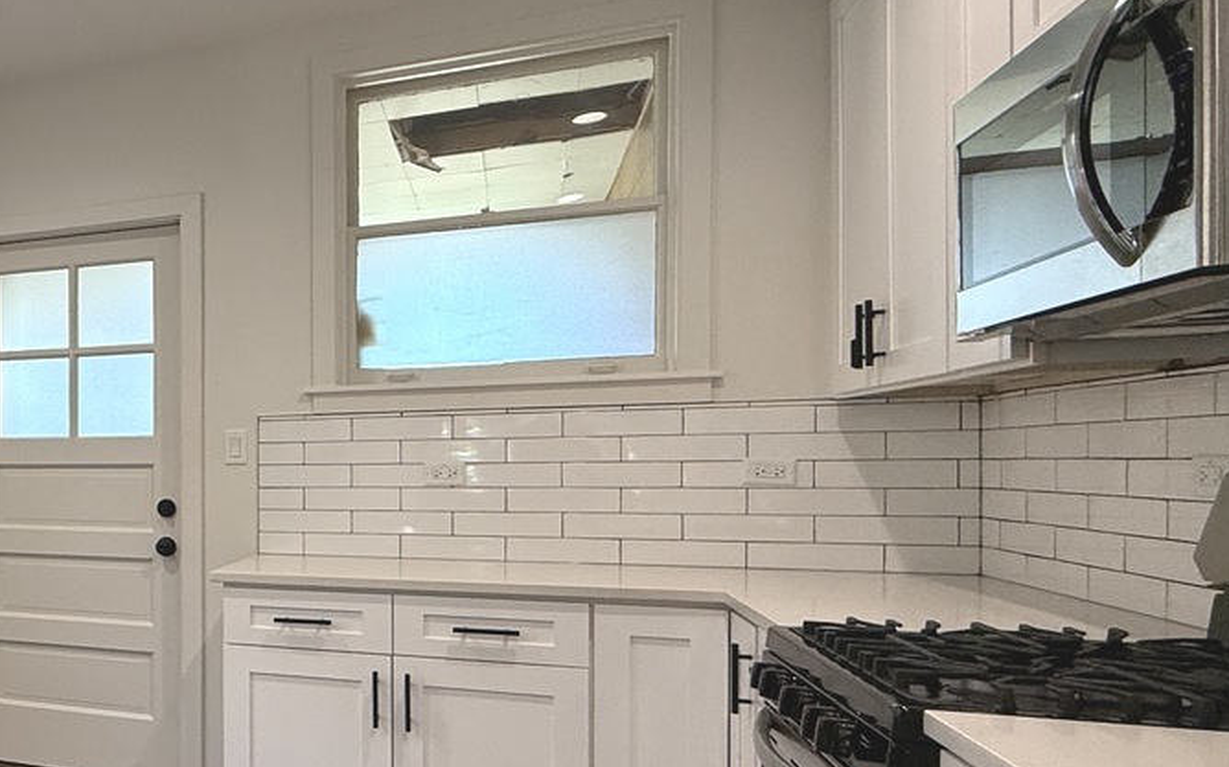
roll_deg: +0.0
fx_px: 1071
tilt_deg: -0.3
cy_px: 484
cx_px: -44
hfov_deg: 47.6
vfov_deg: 39.1
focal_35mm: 32
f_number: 2.2
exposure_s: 1/120
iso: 160
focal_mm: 2.22
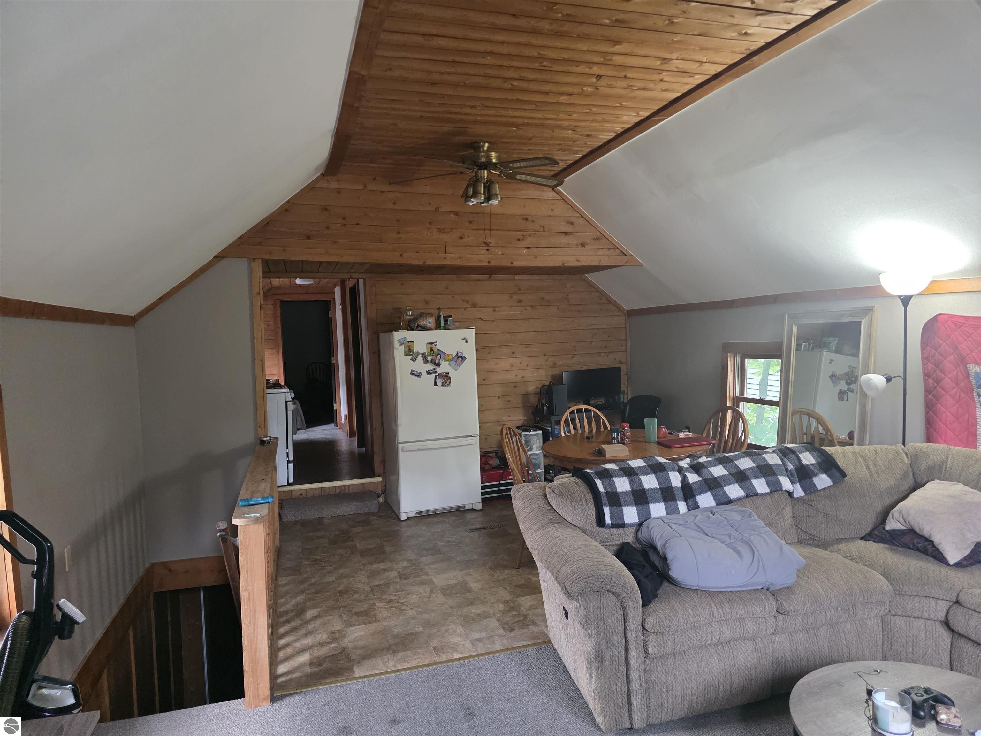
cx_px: 490
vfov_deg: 58.9
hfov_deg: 73.9
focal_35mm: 23
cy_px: 368
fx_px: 652
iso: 1000
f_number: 1.7
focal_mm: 6.3
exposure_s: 1/120
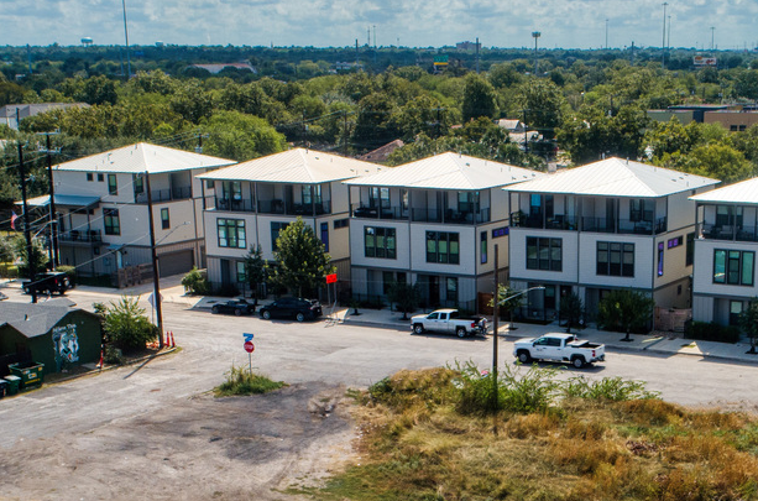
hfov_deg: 31.3
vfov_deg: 20.7
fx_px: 1344
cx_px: 492
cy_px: 454
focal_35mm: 64
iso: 100
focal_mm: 8.8
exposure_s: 1/200
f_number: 5
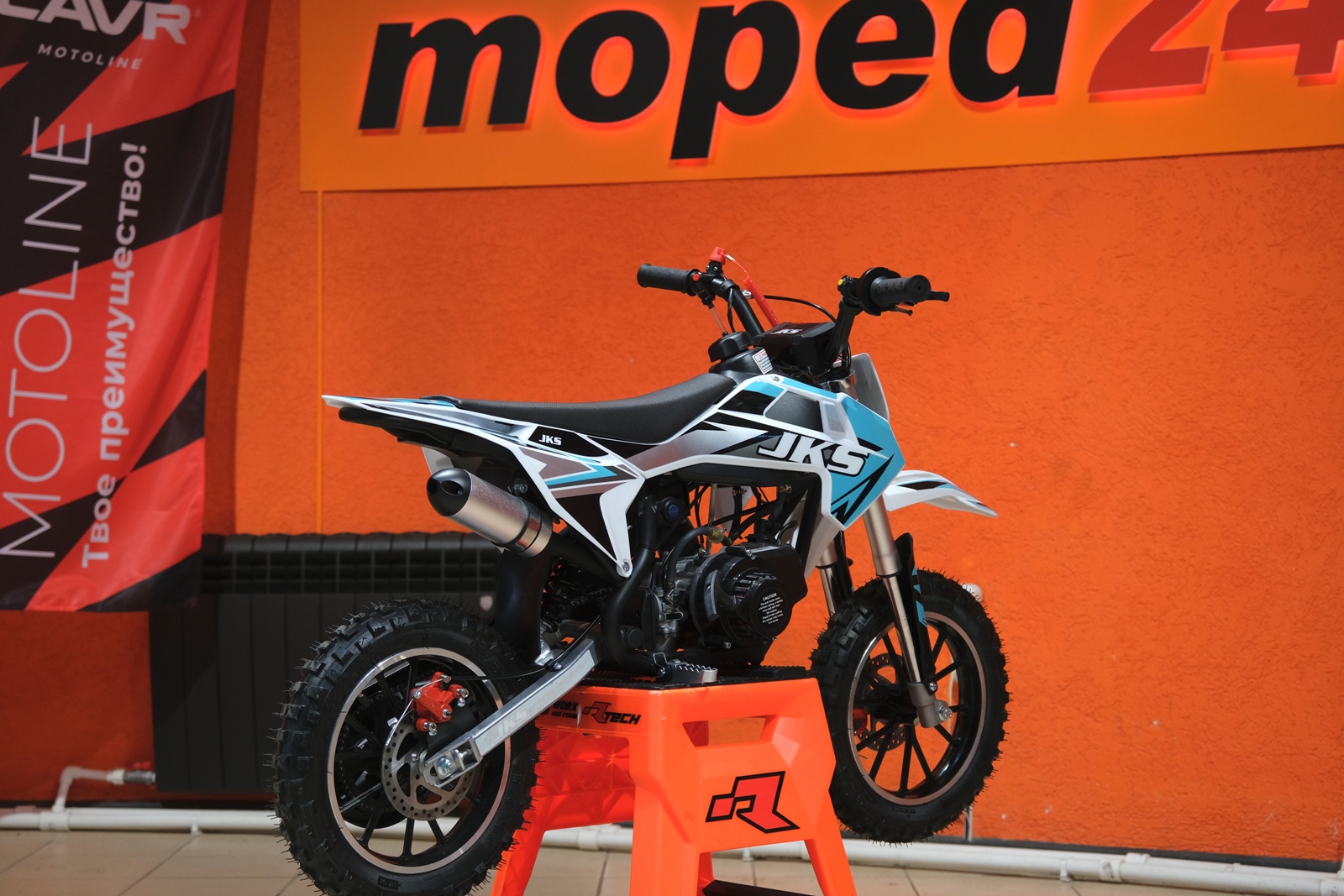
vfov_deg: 19.5
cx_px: 672
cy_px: 448
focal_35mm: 70
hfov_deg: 28.8
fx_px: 2613
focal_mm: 46.6
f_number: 4
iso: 1000
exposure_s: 1/100
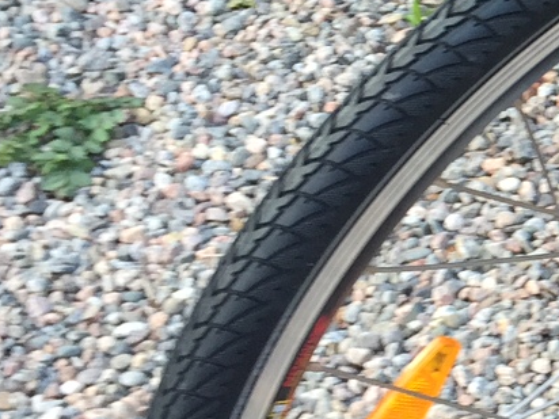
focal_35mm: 115
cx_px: 943
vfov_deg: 12.8
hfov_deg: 15.2
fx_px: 1857
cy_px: 103
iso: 50
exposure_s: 1/120
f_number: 2.2
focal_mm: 4.15
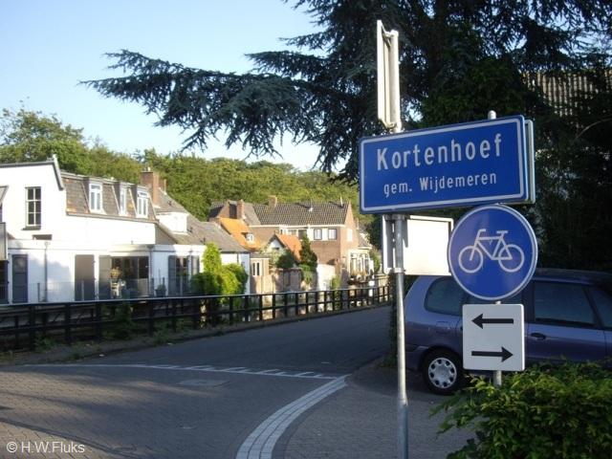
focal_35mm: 38
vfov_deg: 37.7
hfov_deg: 49.0
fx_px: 672
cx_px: 306
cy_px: 230
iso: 64
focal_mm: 7.9
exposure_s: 1/250
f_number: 2.8
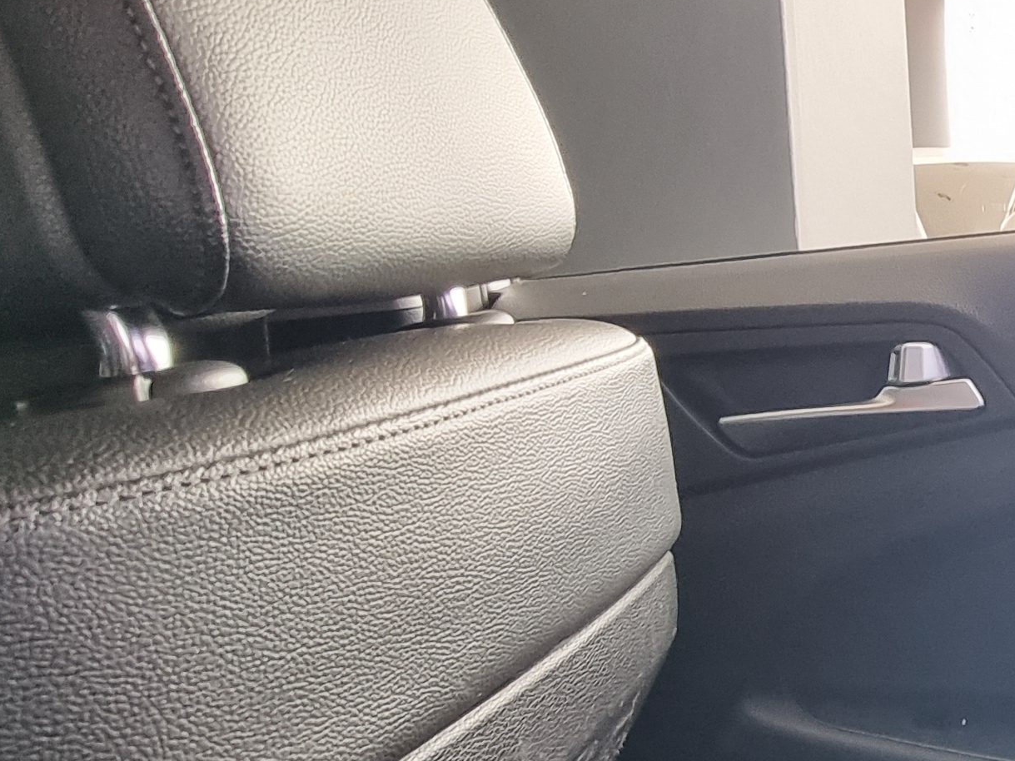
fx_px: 1261
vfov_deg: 33.6
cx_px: 1289
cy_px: 381
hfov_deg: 33.4
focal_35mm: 43
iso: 125
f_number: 2.2
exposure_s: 1/60
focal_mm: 2.2
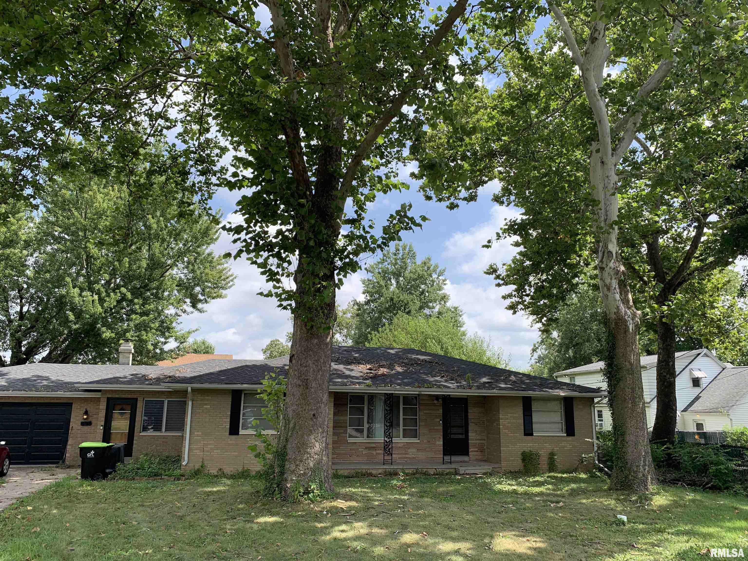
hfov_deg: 67.3
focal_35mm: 26
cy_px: 280
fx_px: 562
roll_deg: -2.0
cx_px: 374
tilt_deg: +12.8
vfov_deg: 53.1
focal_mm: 4.25
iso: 25
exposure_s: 1/1124
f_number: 1.8
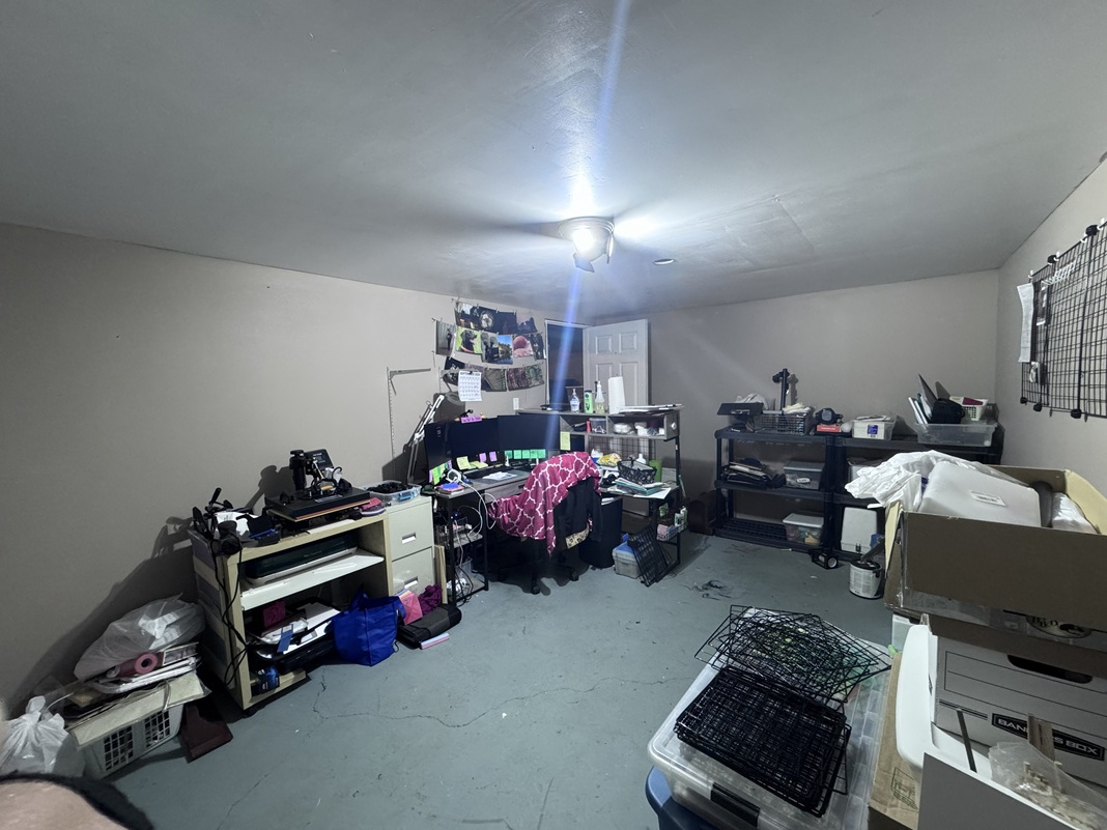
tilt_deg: -4.9
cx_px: 554
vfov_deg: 85.7
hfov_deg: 102.1
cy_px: 415
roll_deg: +1.6
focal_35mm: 14
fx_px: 448
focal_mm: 2.22
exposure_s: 1/60
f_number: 2.2
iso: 320
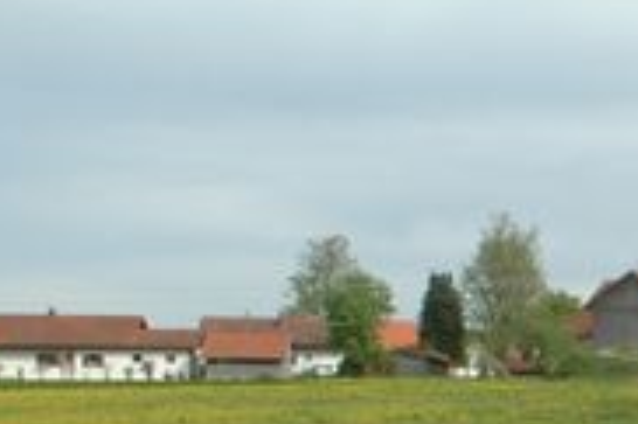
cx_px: 961
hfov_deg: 15.8
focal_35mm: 119
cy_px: 568
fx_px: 2107
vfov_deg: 11.2
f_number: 13
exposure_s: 1/100
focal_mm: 24
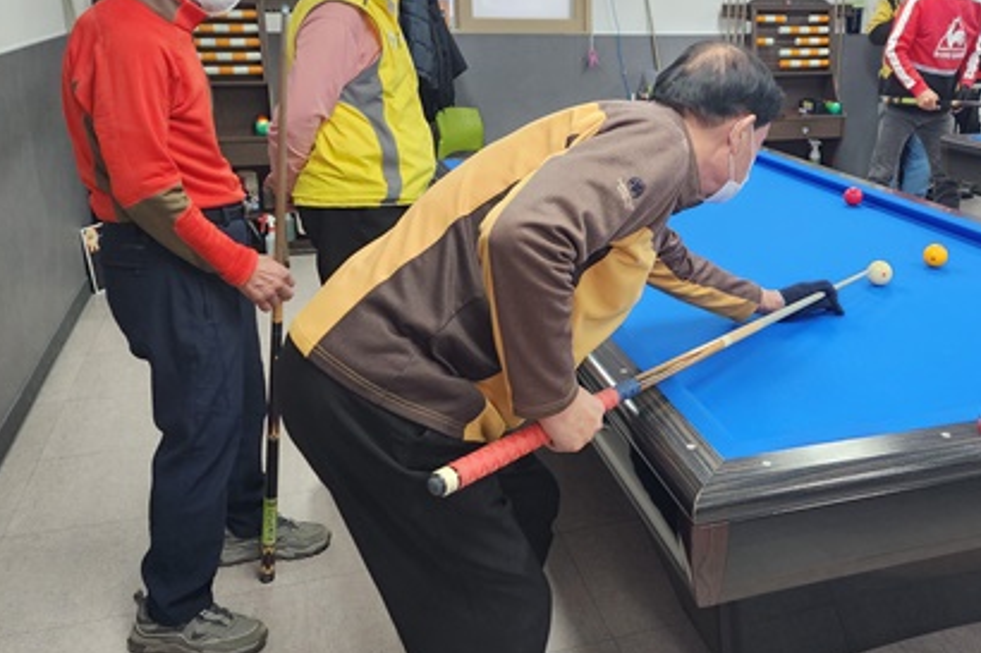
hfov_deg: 53.5
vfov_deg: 37.8
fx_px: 953
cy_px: 287
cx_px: 646
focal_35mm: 35
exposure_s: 1/120
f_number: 1.8
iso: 250
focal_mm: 6.4
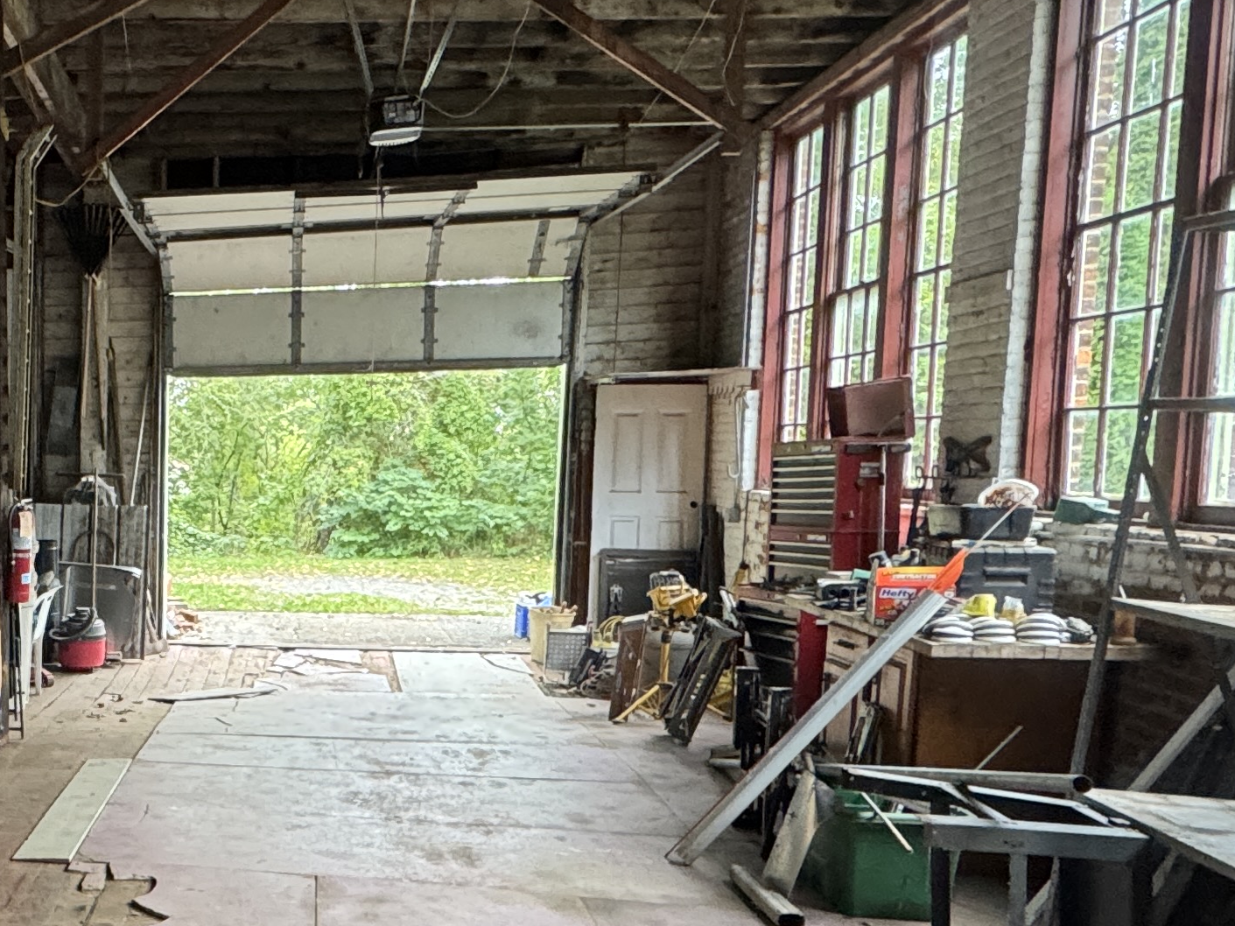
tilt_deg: -6.2
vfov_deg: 35.6
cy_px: 625
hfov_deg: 40.8
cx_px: -2
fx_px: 1427
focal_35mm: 40
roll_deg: +0.6
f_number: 2.2
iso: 320
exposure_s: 1/62
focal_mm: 2.22
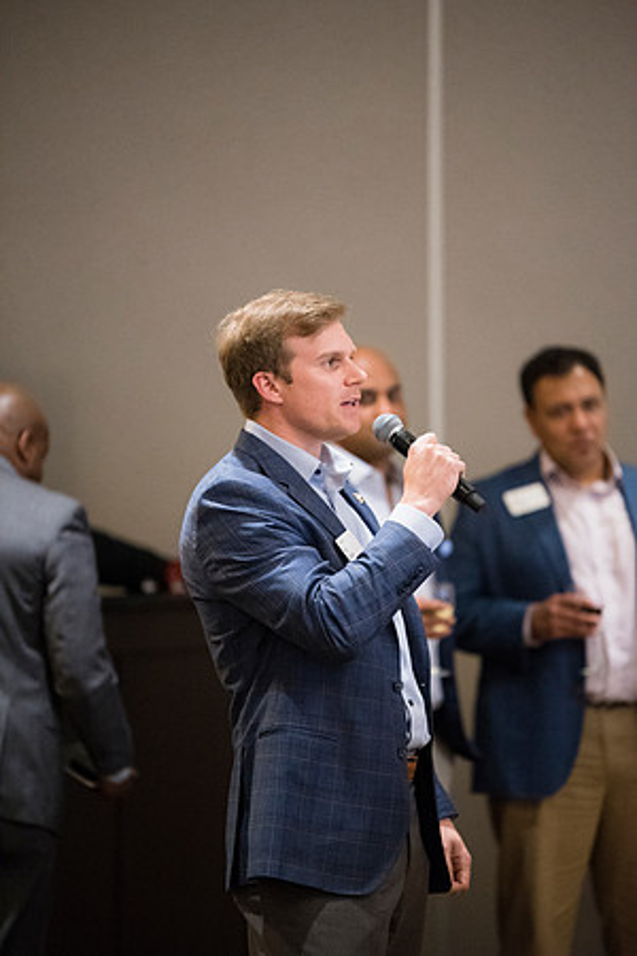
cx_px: 318
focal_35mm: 200
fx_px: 5308
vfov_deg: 10.3
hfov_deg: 6.9
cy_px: 478
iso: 6400
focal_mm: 200
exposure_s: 1/160
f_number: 2.8
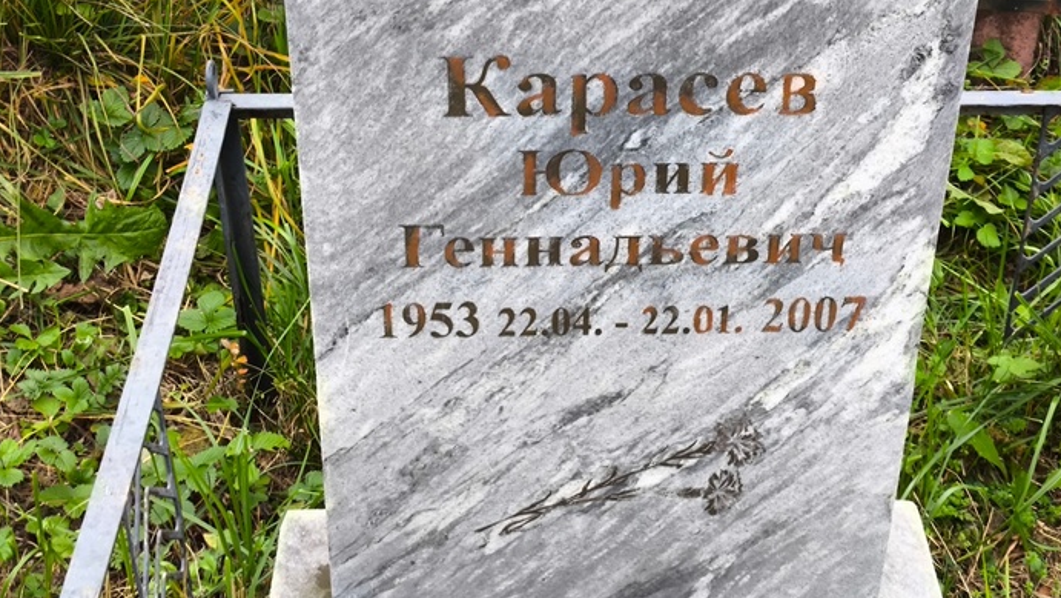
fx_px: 1773
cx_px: 604
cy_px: 204
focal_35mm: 63
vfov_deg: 19.1
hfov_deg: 33.3
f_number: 1.7
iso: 100
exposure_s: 1/120
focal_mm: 4.71
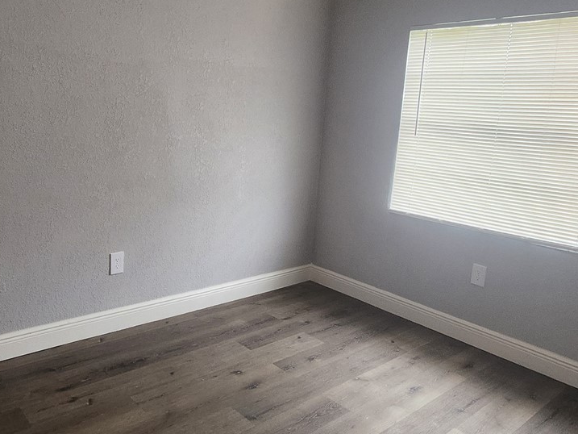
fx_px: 484
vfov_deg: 47.9
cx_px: 246
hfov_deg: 61.4
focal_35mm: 29
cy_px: 169
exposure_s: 1/60
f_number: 2.2
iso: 125
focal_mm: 1.74
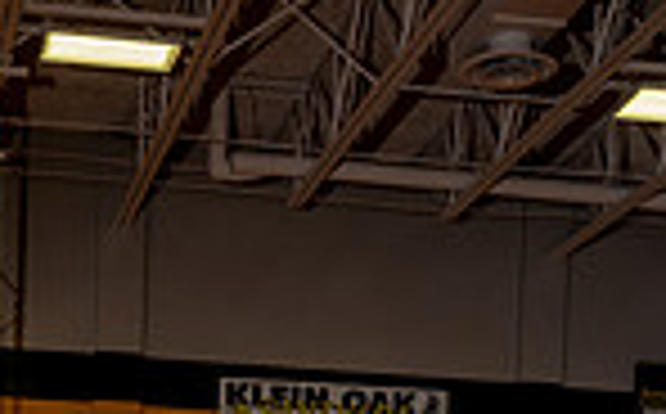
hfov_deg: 22.0
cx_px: 126
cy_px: 972
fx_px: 1685
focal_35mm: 93
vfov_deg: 11.7
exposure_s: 1/200
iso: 100
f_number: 4
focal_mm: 30
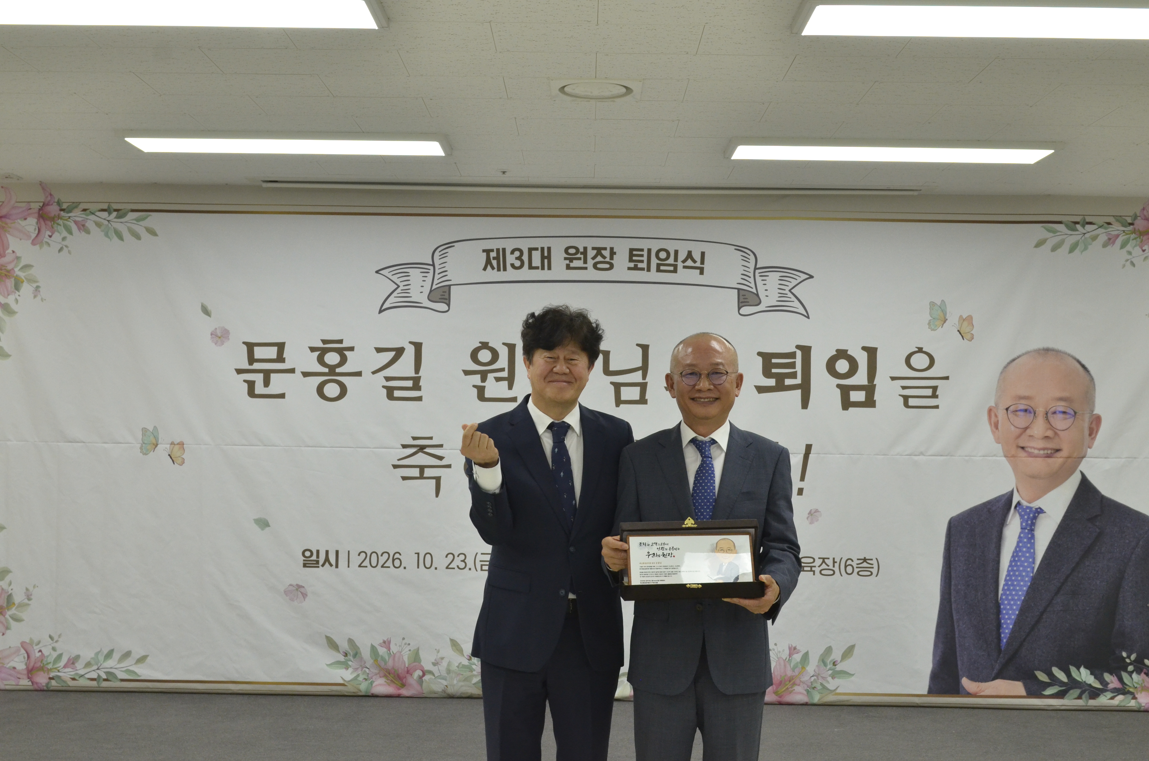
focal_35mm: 44
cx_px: 574
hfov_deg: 45.0
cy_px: 380
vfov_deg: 30.7
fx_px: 1385
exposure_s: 1/180
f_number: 6.7
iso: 1250
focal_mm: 29
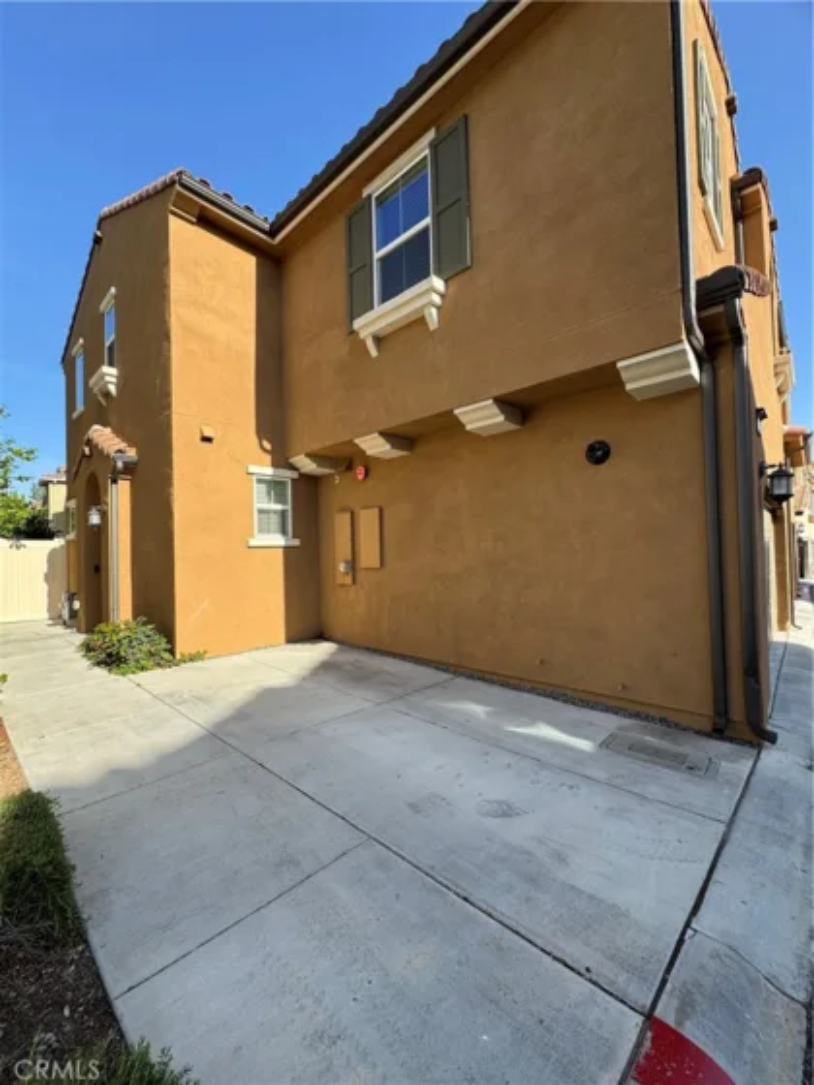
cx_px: 407
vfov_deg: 102.1
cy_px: 542
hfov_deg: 85.7
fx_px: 439
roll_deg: +0.7
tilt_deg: +1.1
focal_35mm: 14
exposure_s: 1/556
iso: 40
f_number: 2.2
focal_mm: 2.22
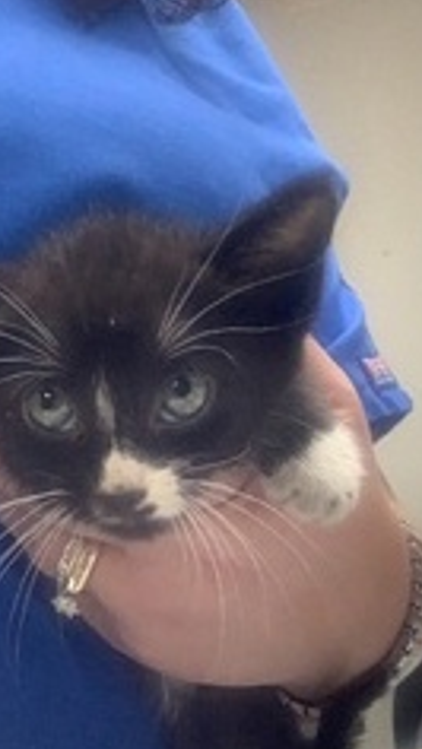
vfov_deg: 34.8
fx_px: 1192
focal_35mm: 60
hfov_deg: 20.0
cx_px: 270
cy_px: 427
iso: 250
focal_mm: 2.15
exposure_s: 1/60
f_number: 2.4
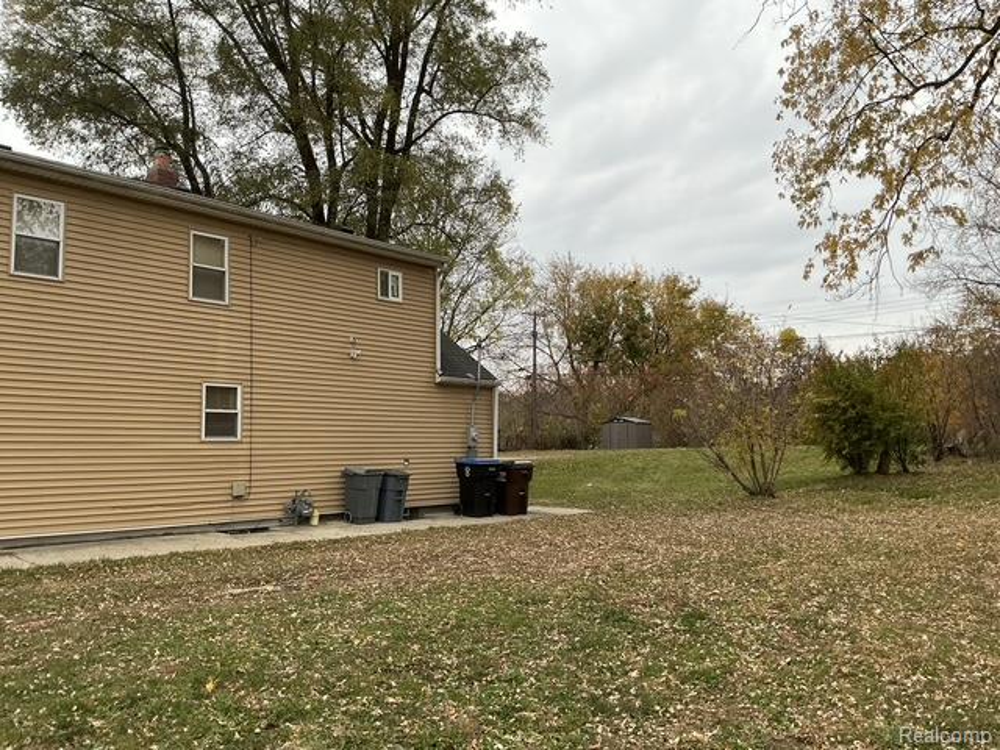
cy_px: 375
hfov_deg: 63.4
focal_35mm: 28
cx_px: 500
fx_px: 809
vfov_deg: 49.7
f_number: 1.8
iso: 25
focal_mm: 3
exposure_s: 1/397
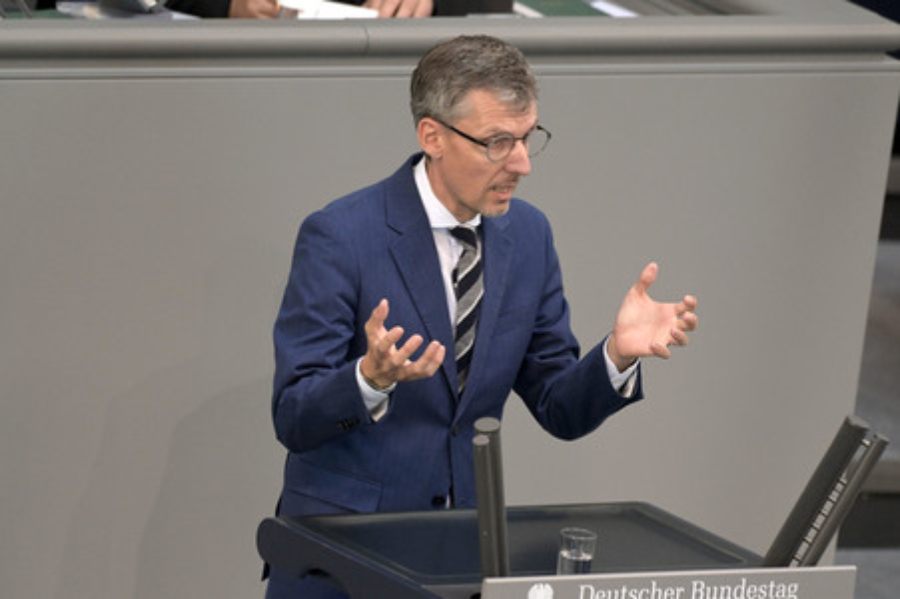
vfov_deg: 3.3
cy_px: 300
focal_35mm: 410
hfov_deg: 5.0
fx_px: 10242
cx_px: 450
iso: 8000
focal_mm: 410
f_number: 5.6
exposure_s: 1/500
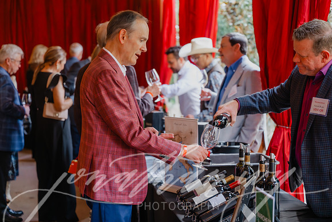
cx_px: 166
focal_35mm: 70
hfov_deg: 28.8
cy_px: 111
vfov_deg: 19.5
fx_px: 646
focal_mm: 70
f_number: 2.8
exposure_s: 1/160
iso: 1400
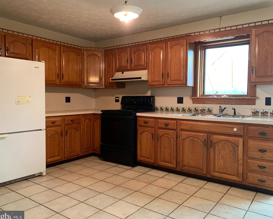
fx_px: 226
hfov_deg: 62.2
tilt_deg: -2.0
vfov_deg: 51.5
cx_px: 138
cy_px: 110
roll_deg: -0.6
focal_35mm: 28
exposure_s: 1/40
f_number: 1.8
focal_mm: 4.25
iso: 250
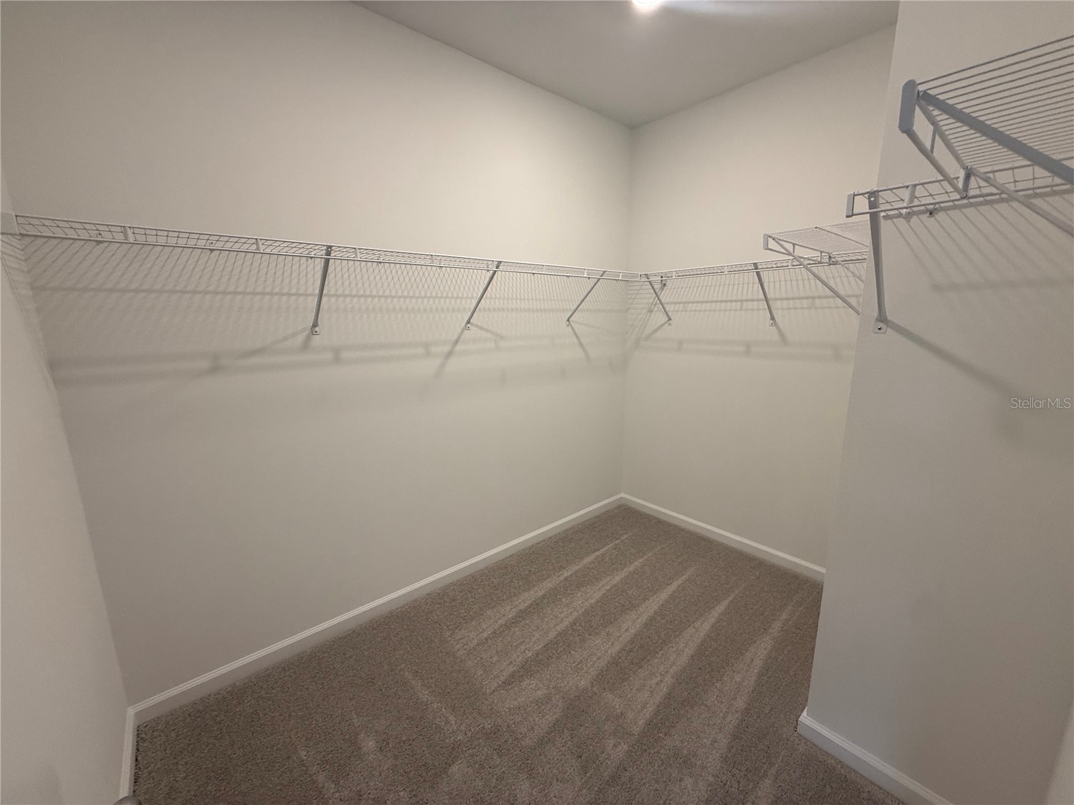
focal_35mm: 14
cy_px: 402
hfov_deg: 102.1
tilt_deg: -8.5
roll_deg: +0.5
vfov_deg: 85.7
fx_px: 434
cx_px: 537
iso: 160
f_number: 2.2
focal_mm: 2.22
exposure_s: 1/120
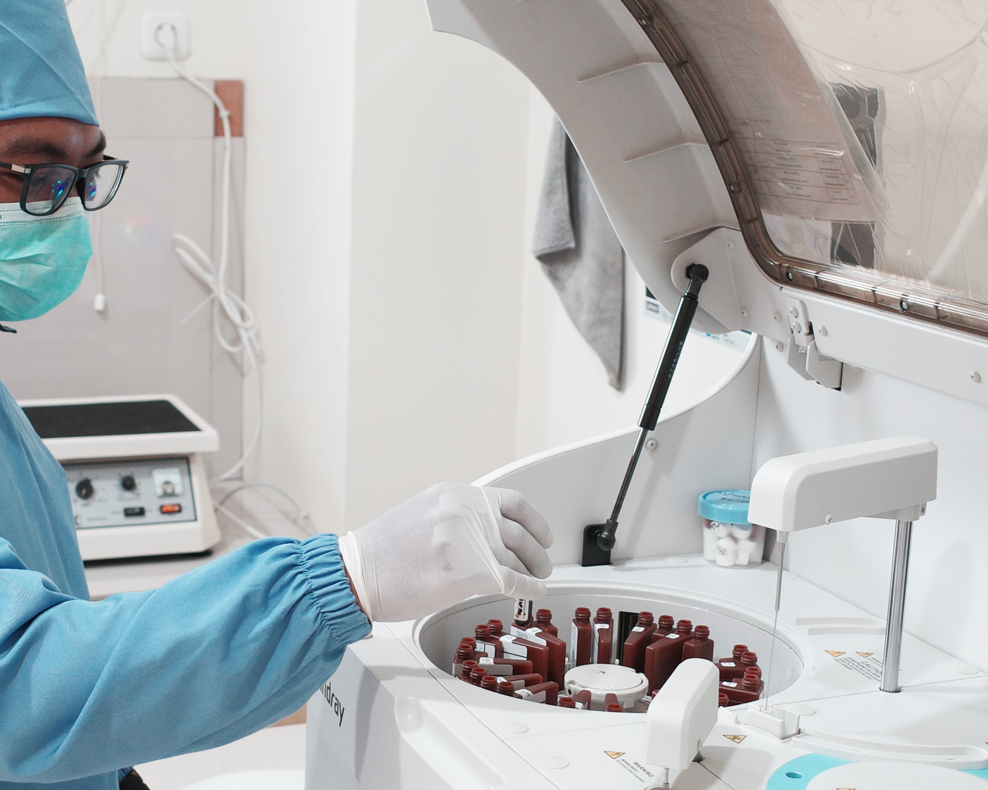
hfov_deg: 30.5
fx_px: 1813
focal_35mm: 62
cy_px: 378
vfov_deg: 24.6
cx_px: 494
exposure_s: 1/25
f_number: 3.2
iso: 400
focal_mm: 18.3
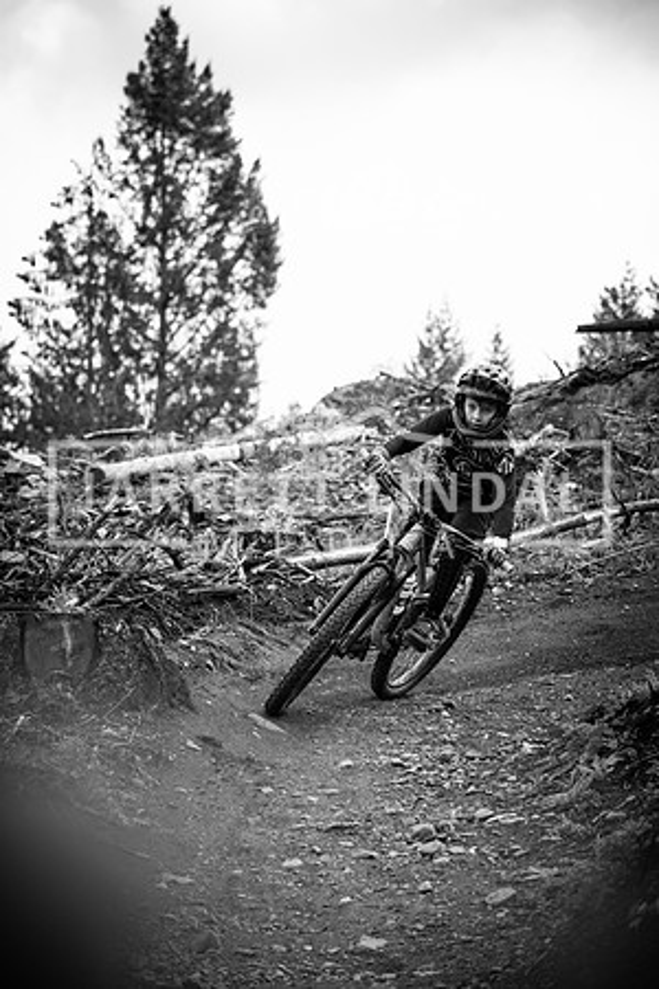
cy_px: 494
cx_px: 330
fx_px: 5766
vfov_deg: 9.8
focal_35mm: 210
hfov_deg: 6.5
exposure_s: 1/800
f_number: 5.6
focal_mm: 140
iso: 500
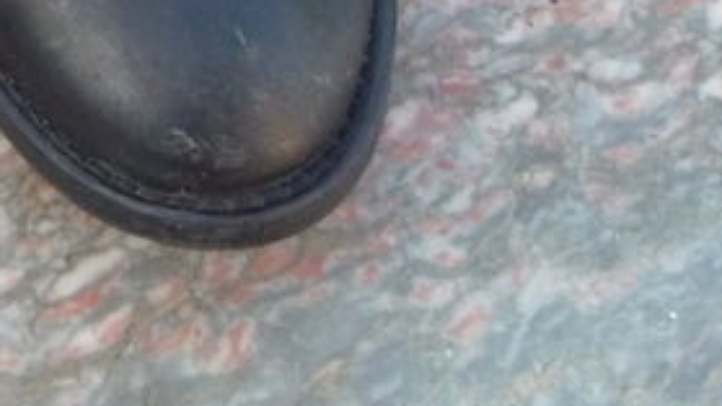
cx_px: -264
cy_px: -551
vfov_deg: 9.3
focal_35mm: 117
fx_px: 2240
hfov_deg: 17.0
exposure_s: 1/250
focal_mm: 5.2
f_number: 3.3
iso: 400
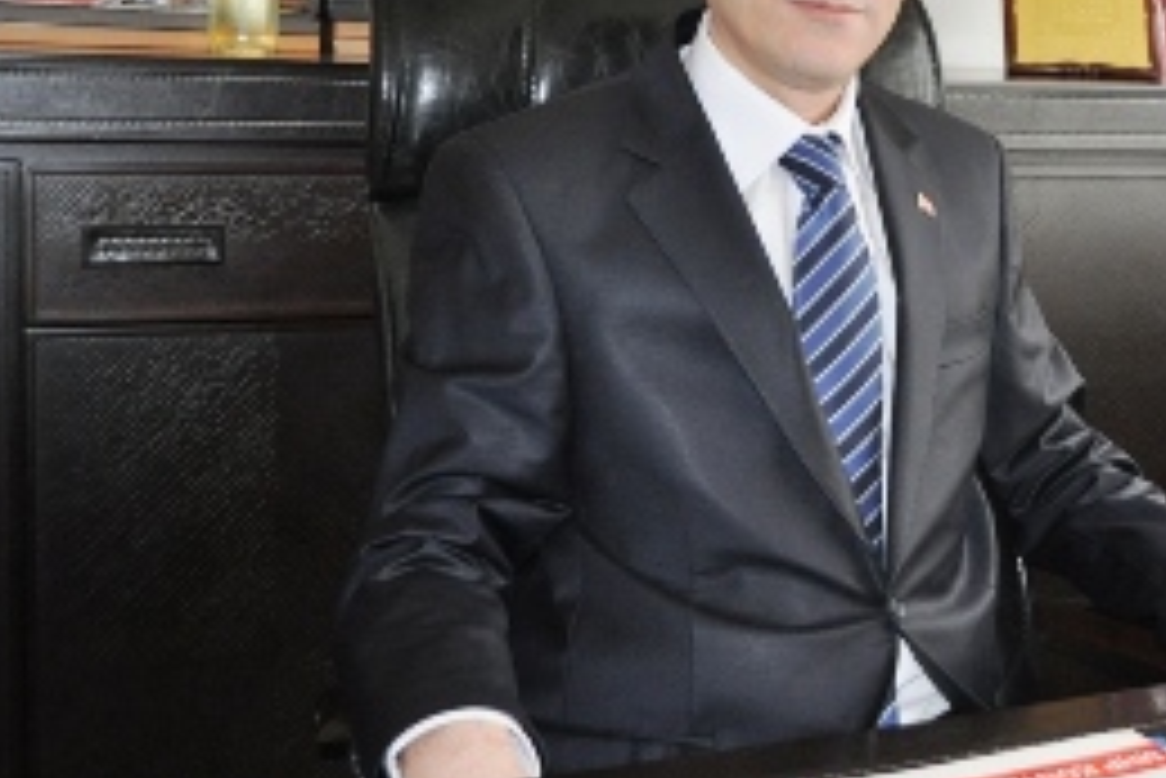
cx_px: 878
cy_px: 216
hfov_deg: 34.3
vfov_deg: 23.6
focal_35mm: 57
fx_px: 1847
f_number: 4
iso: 800
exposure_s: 1/60
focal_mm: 22
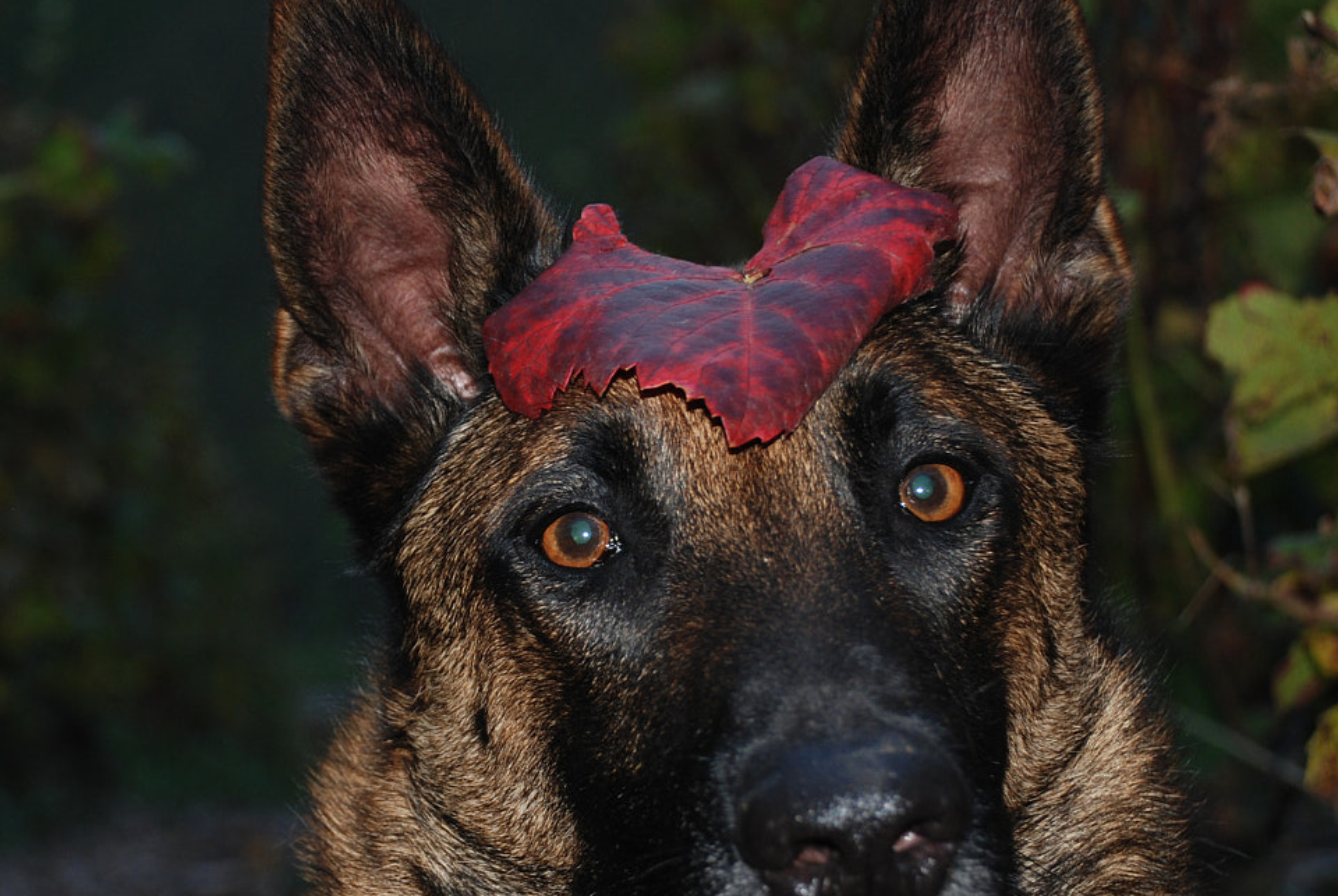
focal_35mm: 130
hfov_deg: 15.7
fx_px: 4838
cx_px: 463
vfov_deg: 10.6
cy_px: 526
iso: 200
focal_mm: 52
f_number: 5
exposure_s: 1/60
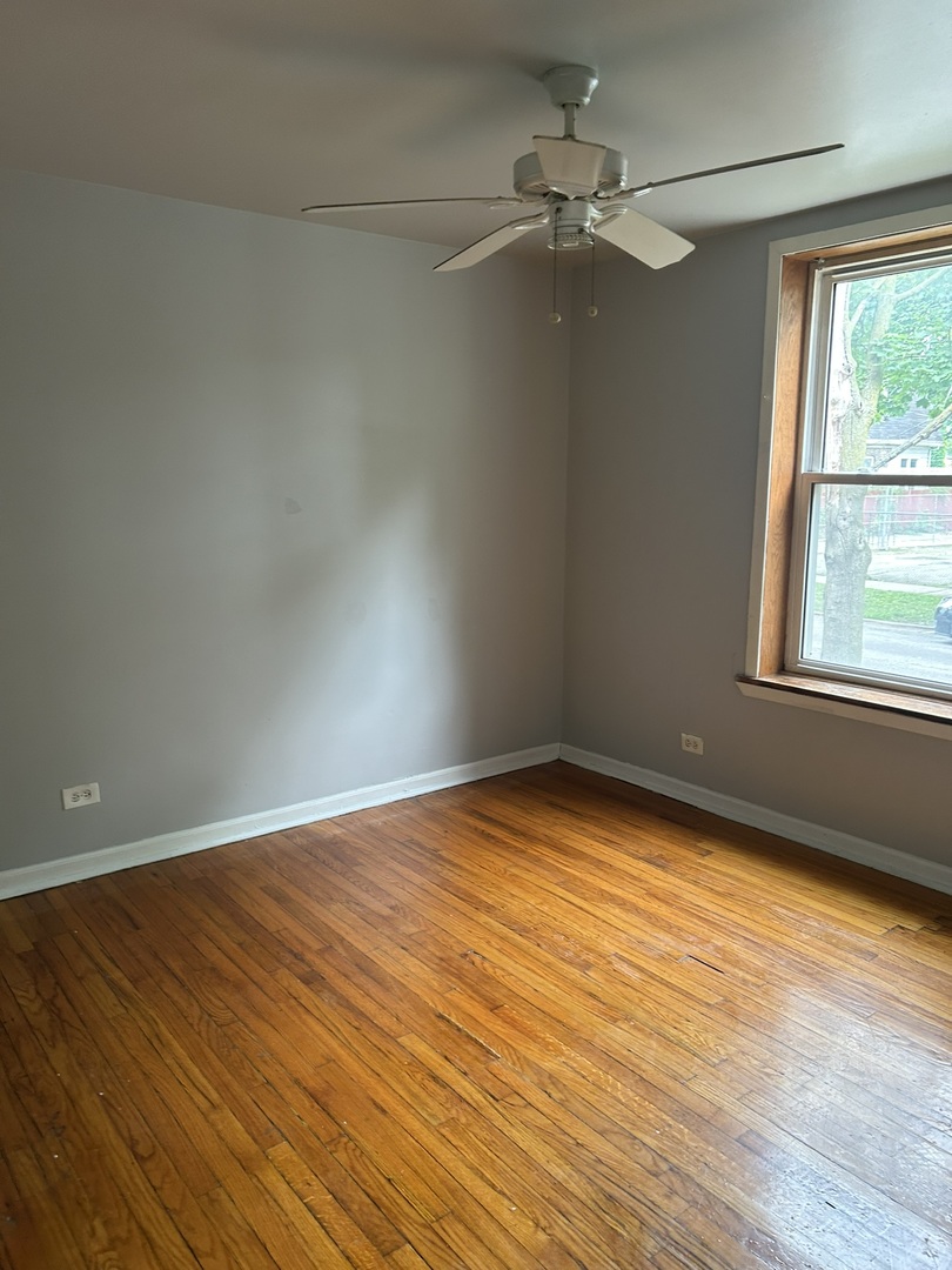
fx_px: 953
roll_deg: -2.4
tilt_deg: -8.2
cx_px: 476
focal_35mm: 26
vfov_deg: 67.3
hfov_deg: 53.1
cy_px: 635
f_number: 1.5
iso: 125
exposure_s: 1/64
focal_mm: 5.7
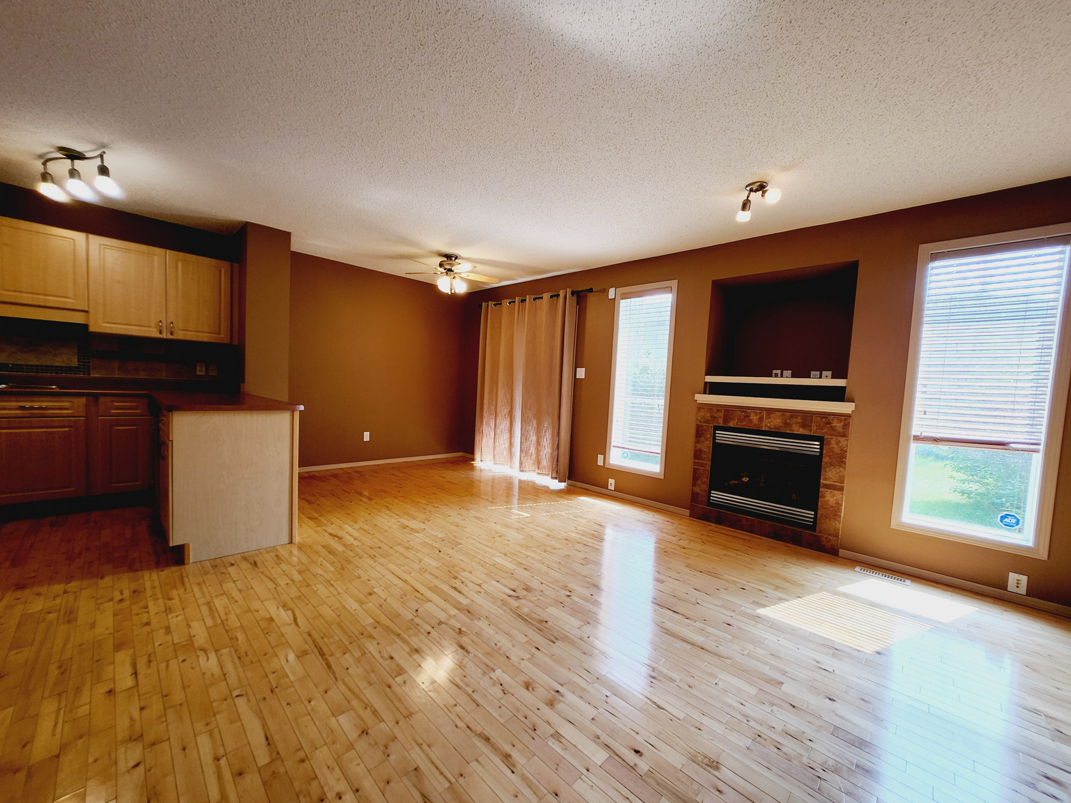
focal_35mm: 13
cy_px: 402
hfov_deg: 106.2
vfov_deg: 89.9
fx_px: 402
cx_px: 536
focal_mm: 1.74
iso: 32
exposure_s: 1/60
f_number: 2.2
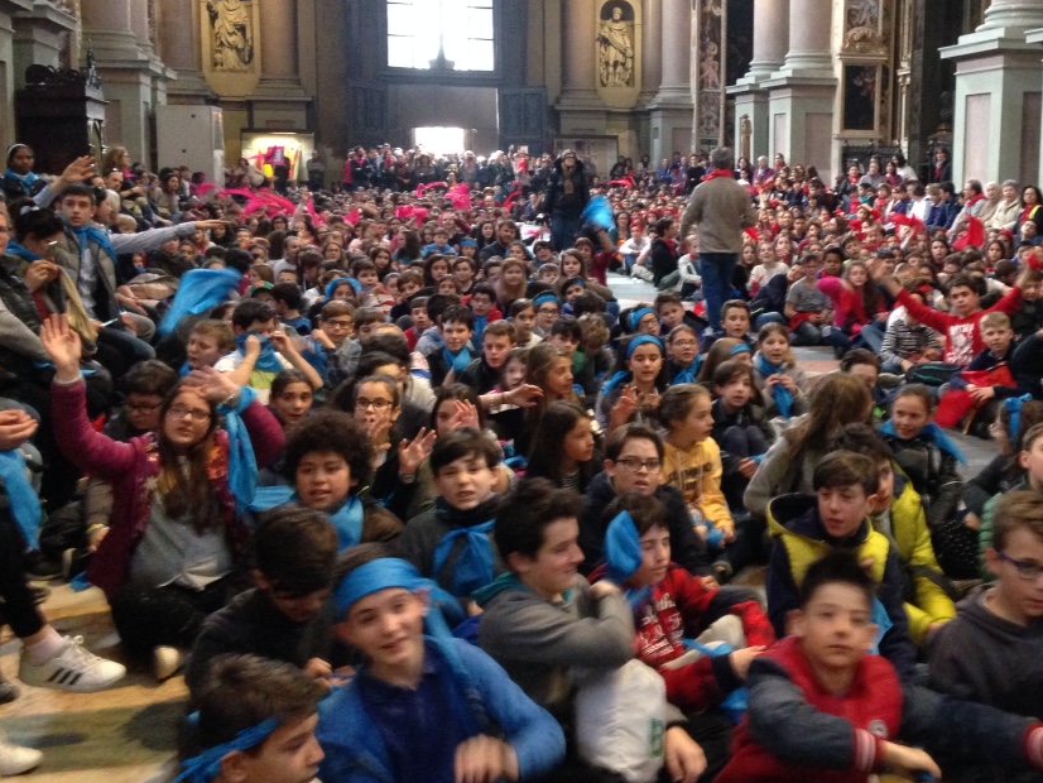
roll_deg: +1.1
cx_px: 679
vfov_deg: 31.4
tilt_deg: -7.5
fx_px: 1386
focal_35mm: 46
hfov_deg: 40.8
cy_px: 280
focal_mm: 4.12
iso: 400
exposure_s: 1/20
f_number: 2.4
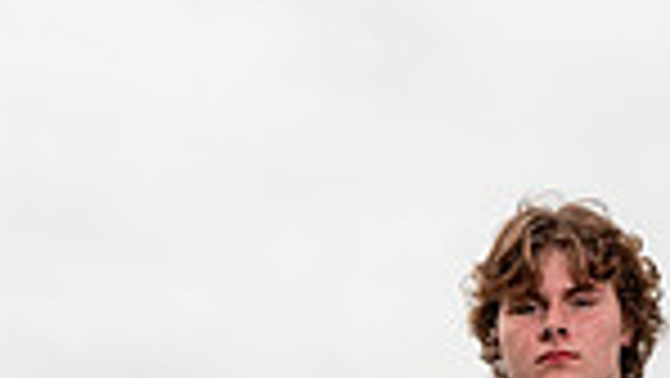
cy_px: 945
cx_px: 472
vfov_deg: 9.6
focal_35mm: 111
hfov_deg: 19.2
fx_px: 1973
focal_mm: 35
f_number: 5.6
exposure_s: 1/800
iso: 125
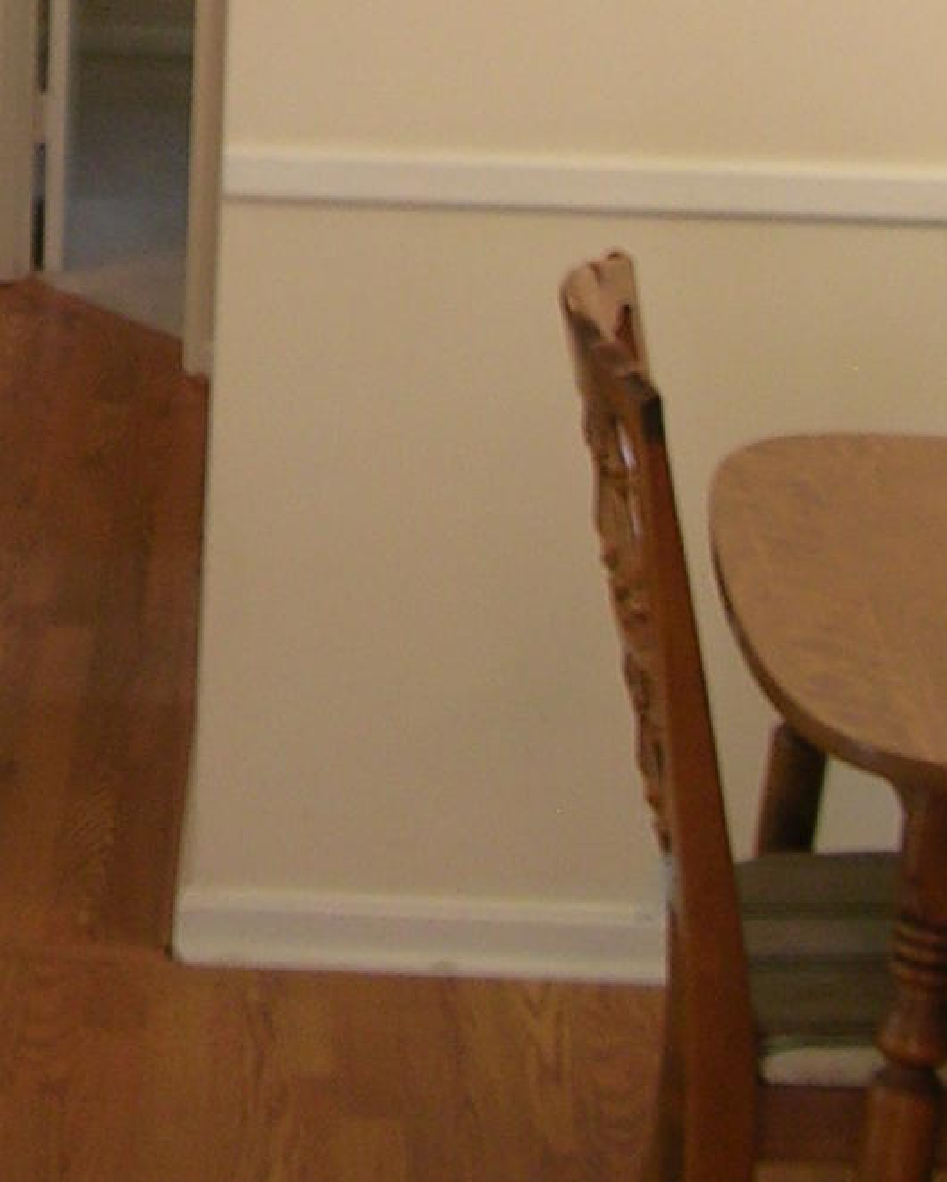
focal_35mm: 112
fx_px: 3922
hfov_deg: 13.4
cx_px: -189
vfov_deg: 16.5
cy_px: -214
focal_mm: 5.8
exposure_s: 1/8.2
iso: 50
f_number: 2.8
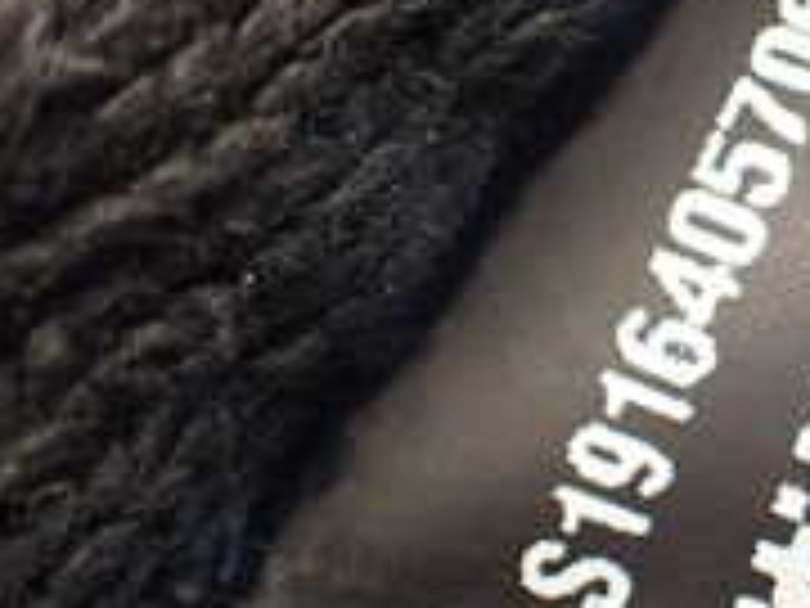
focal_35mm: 100
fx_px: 2340
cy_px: 261
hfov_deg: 18.1
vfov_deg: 14.8
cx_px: 1094
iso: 250
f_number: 2.3
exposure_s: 1/125
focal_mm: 5.4
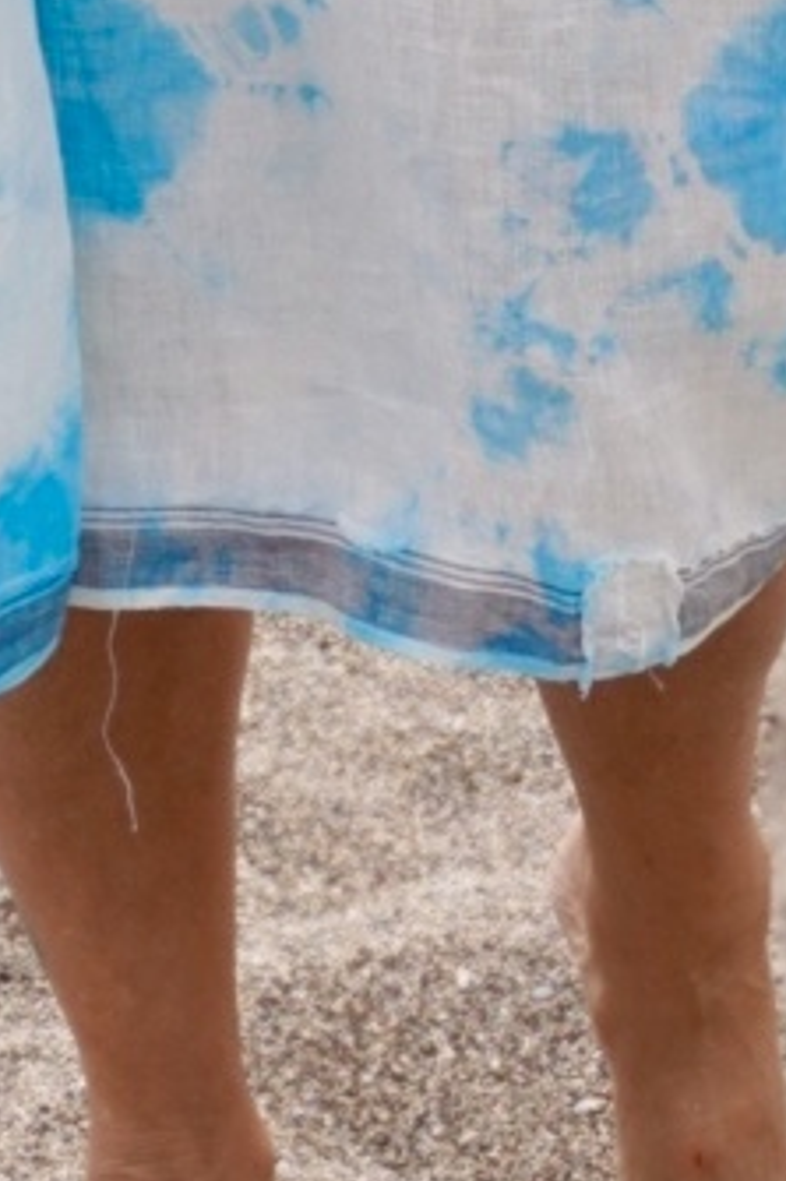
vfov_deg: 7.7
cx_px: 405
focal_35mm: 261
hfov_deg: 5.3
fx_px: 8556
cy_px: -846
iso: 100
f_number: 5.6
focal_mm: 36
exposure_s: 1/1000
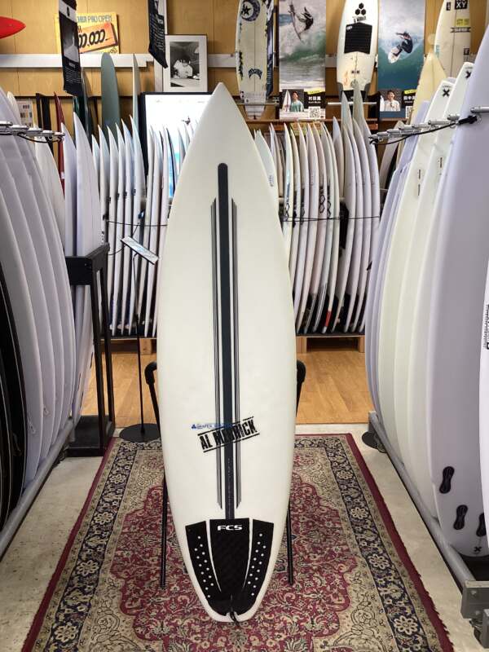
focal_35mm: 31
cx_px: 244
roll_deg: -2.5
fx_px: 584
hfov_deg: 45.4
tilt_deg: -14.9
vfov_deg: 58.4
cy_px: 326
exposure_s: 1/50
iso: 64
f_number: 2.4
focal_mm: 3.3
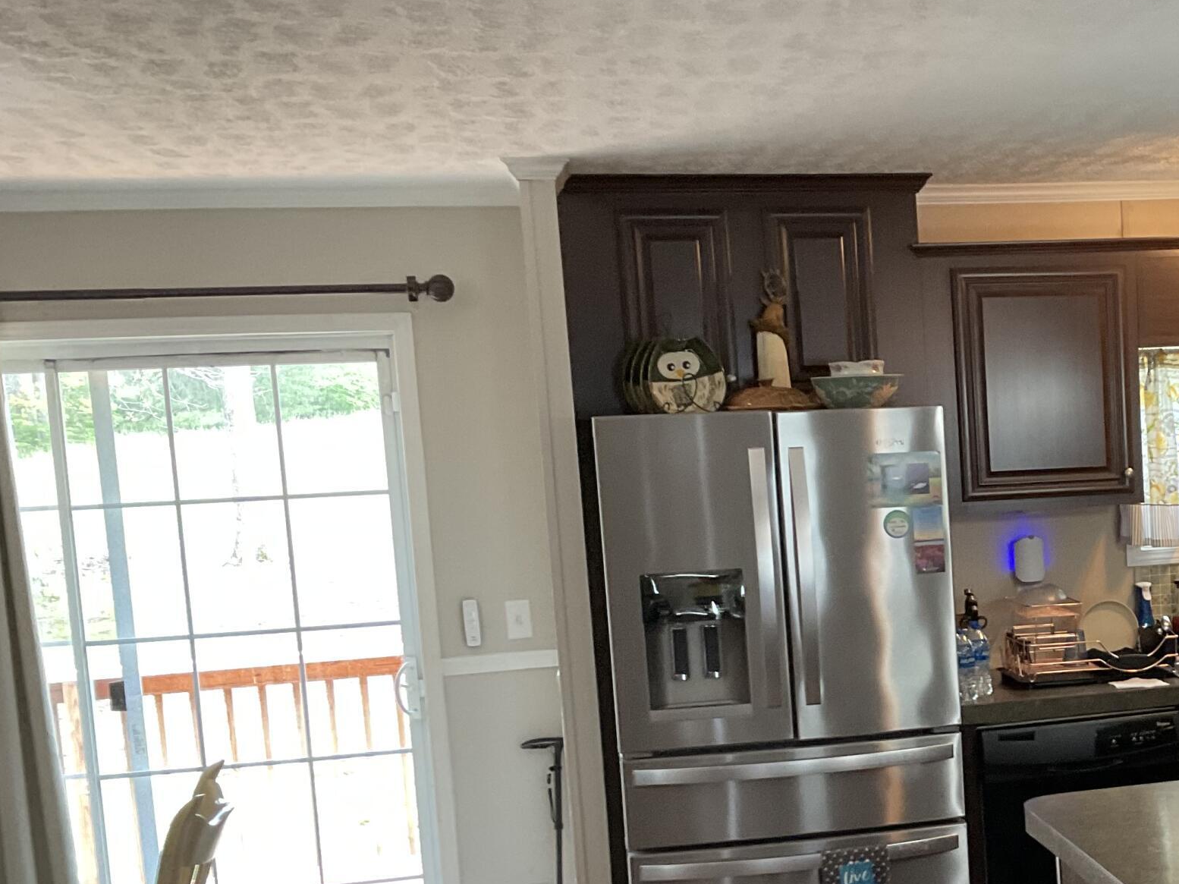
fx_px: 1907
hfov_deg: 32.4
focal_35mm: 56
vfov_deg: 25.8
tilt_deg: -7.2
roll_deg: +2.2
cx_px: 1096
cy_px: 648
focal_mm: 3
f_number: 1.8
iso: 100
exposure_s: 1/60
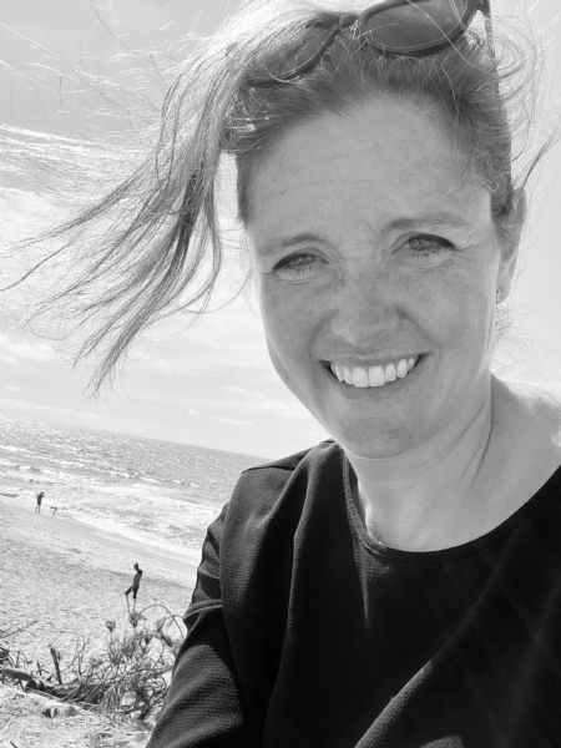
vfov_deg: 60.0
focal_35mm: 30
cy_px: 374
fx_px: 648
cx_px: 280
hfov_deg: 46.8
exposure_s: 1/782
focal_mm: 2.71
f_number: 2.2
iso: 32
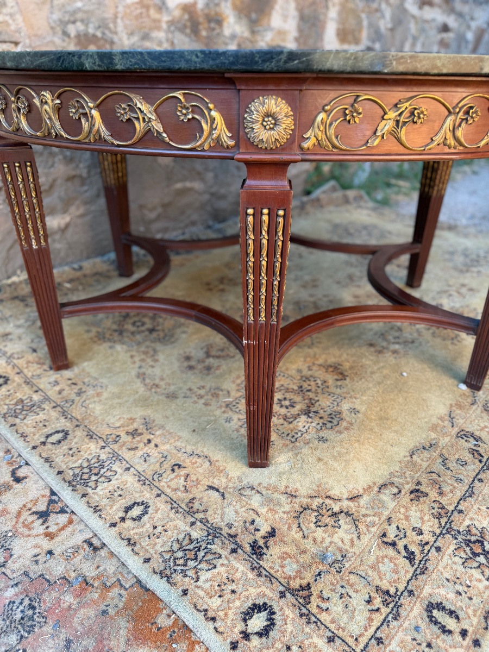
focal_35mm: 24
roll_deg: -0.3
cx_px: 244
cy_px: 326
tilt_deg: -30.5
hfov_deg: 56.8
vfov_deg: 71.6
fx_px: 452
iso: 50
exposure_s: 1/140
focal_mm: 6.76
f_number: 1.78
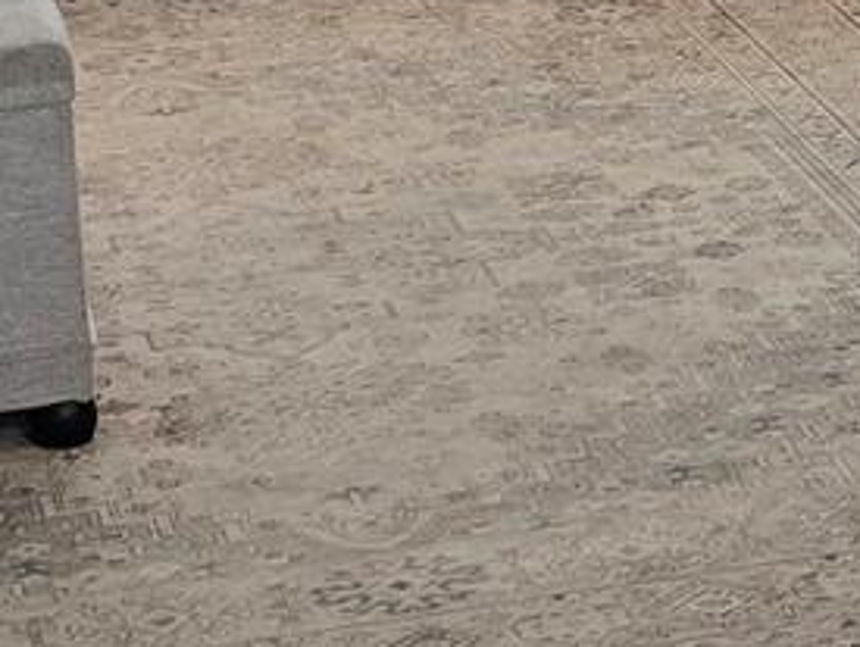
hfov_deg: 11.3
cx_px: 1001
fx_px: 4254
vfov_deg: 8.6
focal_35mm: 171
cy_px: -138
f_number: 1.7
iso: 200
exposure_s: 1/120
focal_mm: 6.3
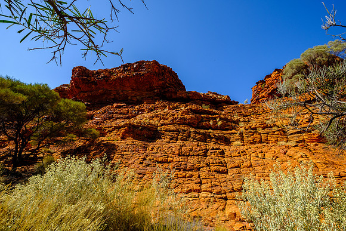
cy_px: 116
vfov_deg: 70.5
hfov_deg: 93.3
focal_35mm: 17
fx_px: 163
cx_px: 173
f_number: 8
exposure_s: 1/450
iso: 200
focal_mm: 11.5
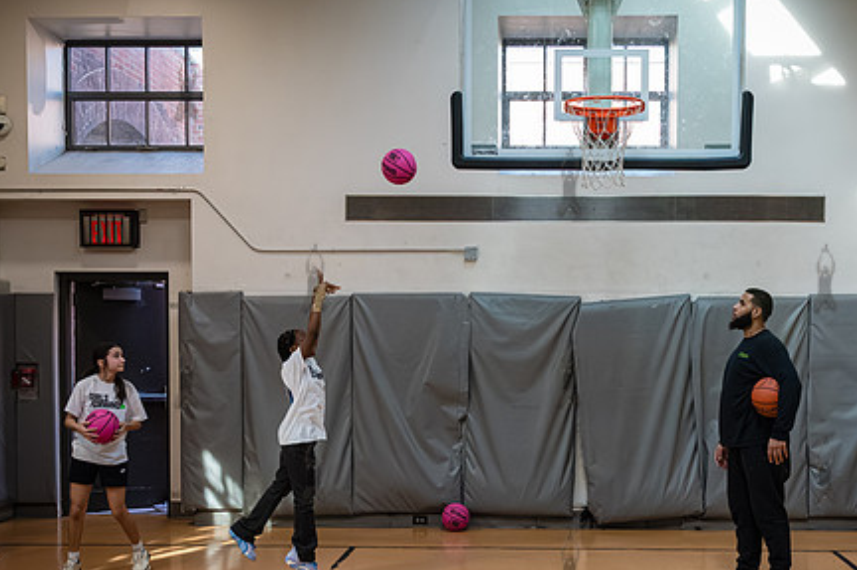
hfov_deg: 38.7
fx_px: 1213
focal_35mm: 51
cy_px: 405
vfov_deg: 26.2
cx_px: 520
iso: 8000
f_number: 5.6
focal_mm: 35
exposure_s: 1/1000
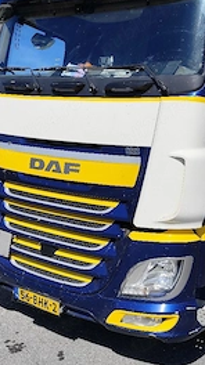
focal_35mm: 38
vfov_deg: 52.5
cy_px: 147
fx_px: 368
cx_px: 172
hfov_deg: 30.2
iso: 50
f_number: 1.65
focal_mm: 6.14
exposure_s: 1/2000
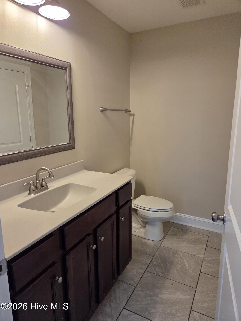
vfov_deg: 73.9
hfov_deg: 58.9
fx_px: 214
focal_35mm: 23
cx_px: 120
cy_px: 160
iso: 320
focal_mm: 5.4
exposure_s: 1/120
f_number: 1.8
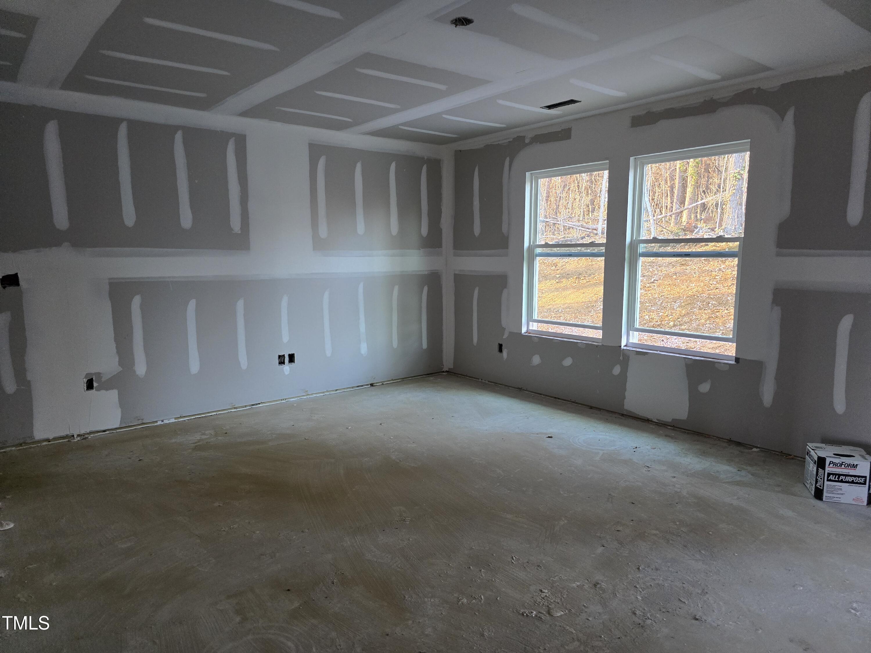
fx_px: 579
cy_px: 326
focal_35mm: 23
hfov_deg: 73.9
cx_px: 436
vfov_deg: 58.9
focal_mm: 6.3
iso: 640
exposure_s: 1/120
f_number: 1.7
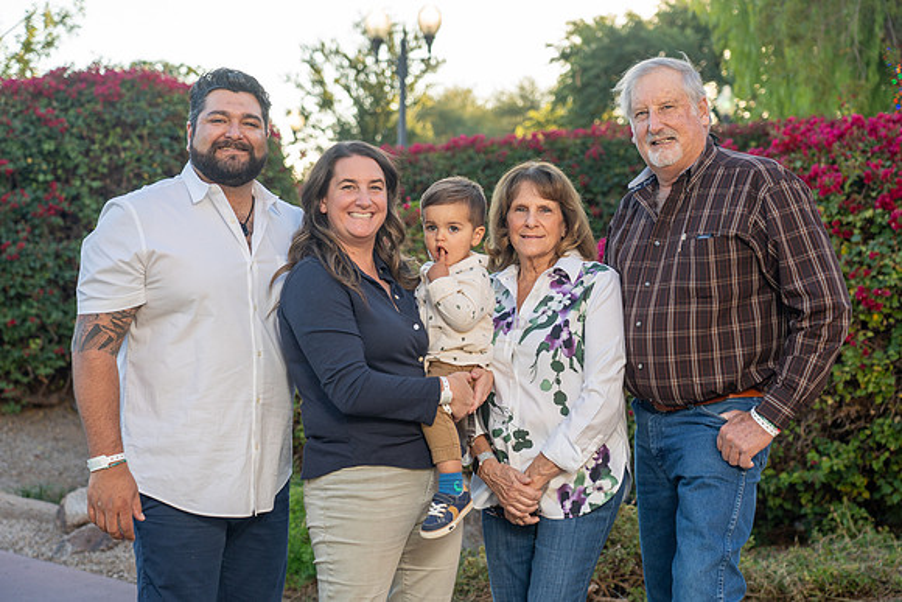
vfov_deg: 23.8
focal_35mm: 57
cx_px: 451
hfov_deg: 35.0
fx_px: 1428
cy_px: 301
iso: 160
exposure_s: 1/200
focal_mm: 57
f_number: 4
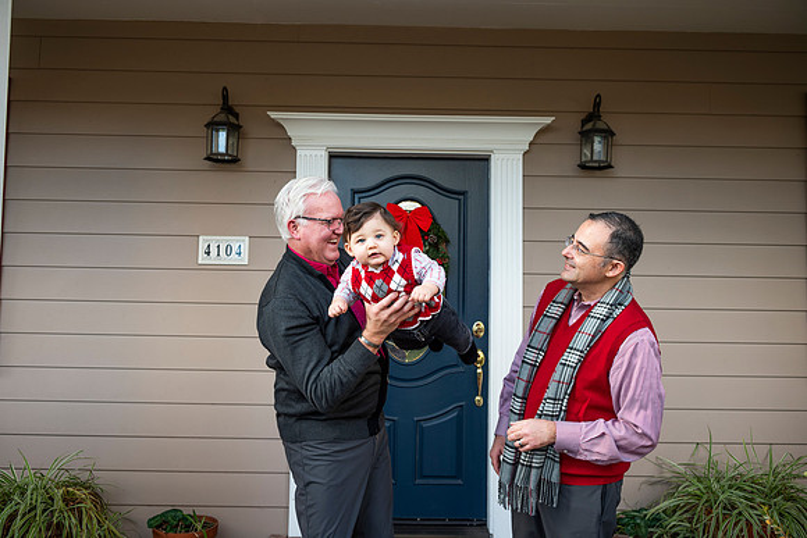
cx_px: 404
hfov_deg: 57.2
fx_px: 740
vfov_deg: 40.0
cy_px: 269
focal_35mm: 33
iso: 400
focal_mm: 33
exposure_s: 1/100
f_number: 4.8
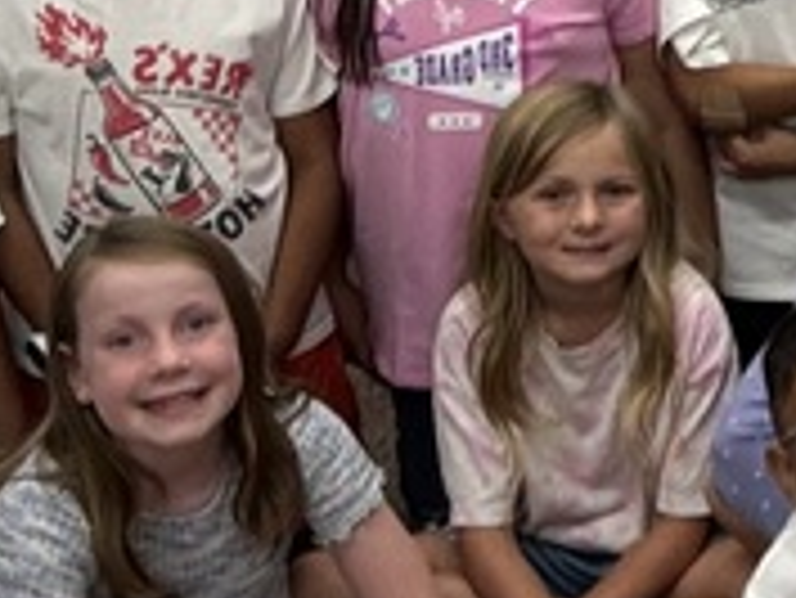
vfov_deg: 11.0
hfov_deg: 13.4
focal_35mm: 133
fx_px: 3060
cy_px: -81
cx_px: 1390
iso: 64
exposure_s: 1/41
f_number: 1.9
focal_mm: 2.69
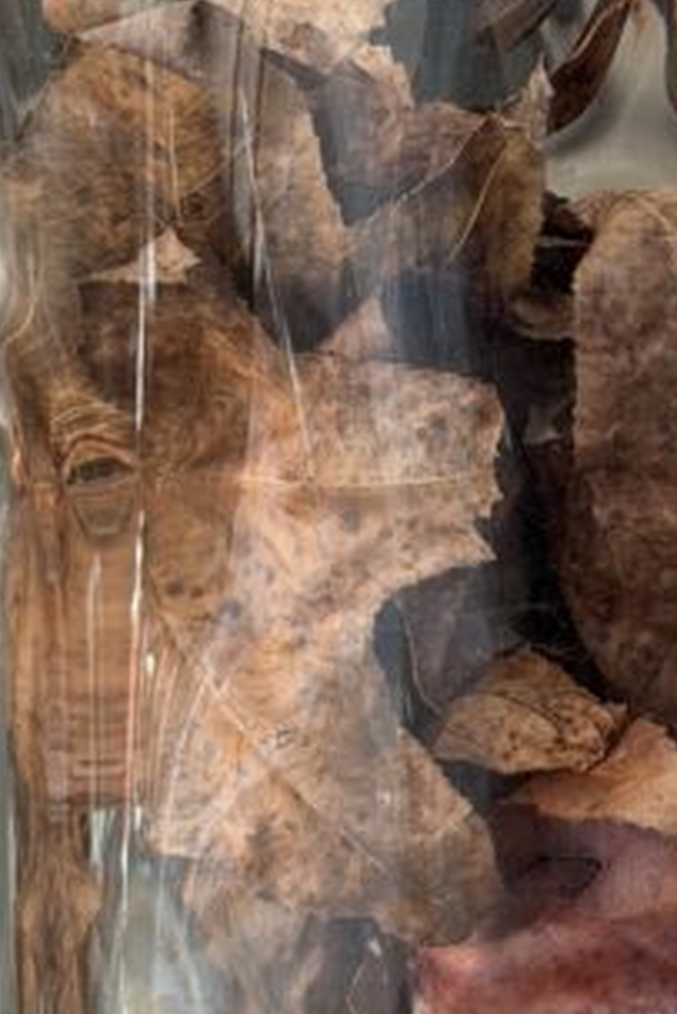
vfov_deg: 12.2
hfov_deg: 8.2
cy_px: 297
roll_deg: +0.0
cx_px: 557
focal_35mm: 168
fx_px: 4733
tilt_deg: -11.0
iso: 100
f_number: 1.78
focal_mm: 6.76
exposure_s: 1/60
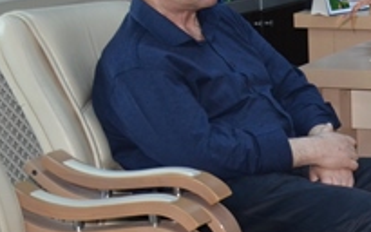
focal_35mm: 119
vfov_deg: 10.9
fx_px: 1203
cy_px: 14
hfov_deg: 15.0
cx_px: 686
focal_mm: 20
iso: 400
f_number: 4
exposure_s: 1/60
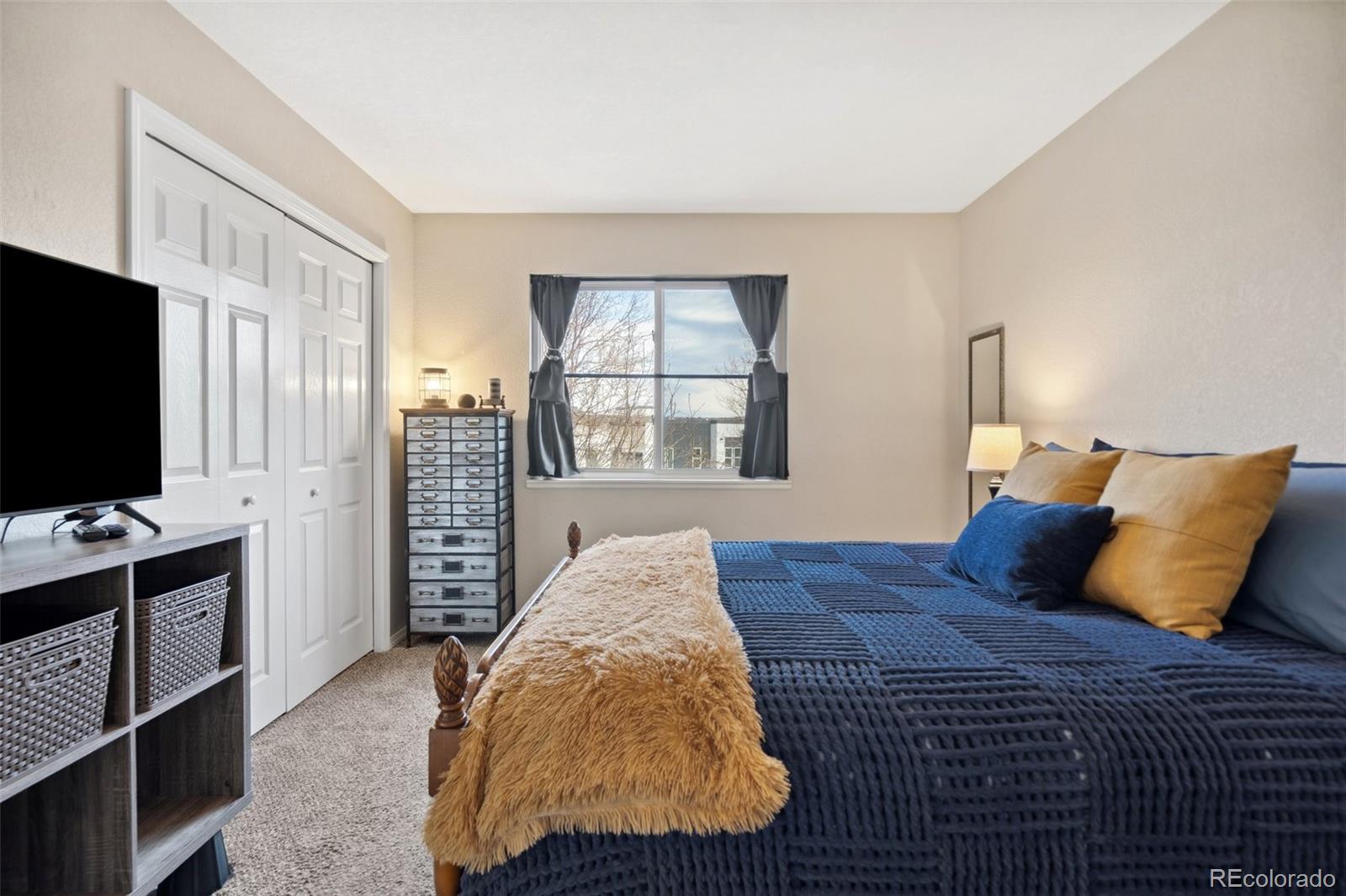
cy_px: 448
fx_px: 598
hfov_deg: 96.7
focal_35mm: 16
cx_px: 673
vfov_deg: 73.7
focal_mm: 16
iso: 100
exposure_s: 1/6
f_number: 5.6
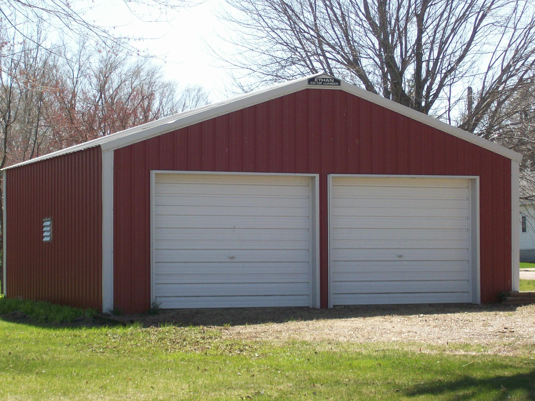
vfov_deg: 16.1
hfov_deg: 21.3
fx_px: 1422
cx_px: 266
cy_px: 199
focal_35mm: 92
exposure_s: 1/386
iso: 80
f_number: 4.3
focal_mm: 14.3
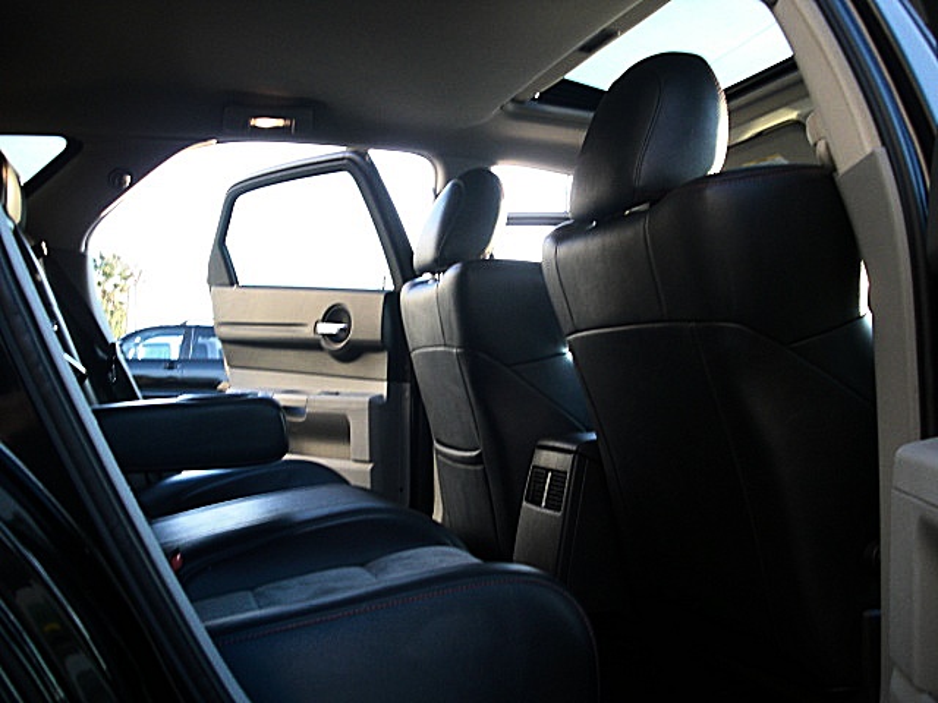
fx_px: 976
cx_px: 469
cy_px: 352
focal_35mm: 36
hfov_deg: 51.4
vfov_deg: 39.7
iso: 200
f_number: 2.8
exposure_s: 1/80
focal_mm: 6.3
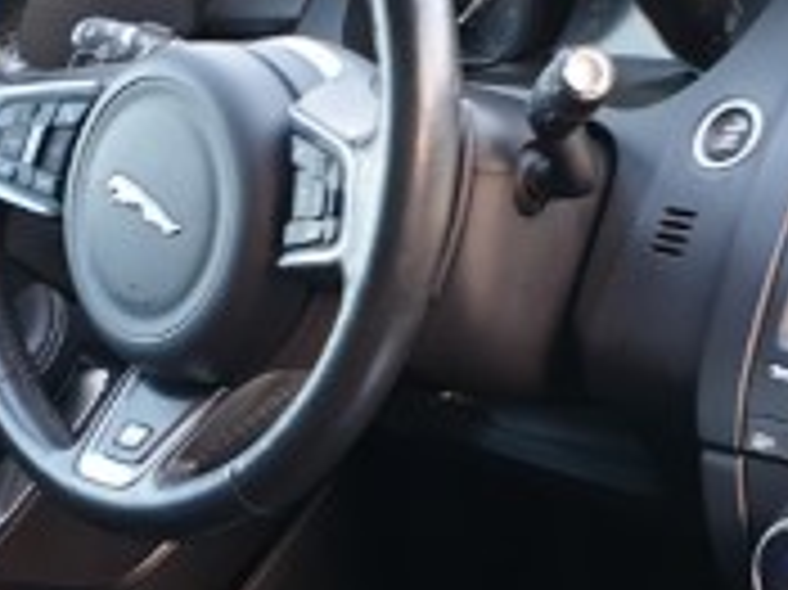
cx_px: 446
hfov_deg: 20.7
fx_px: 2161
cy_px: 428
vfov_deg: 15.5
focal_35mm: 95
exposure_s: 1/39
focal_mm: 4.3
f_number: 2.4
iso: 160
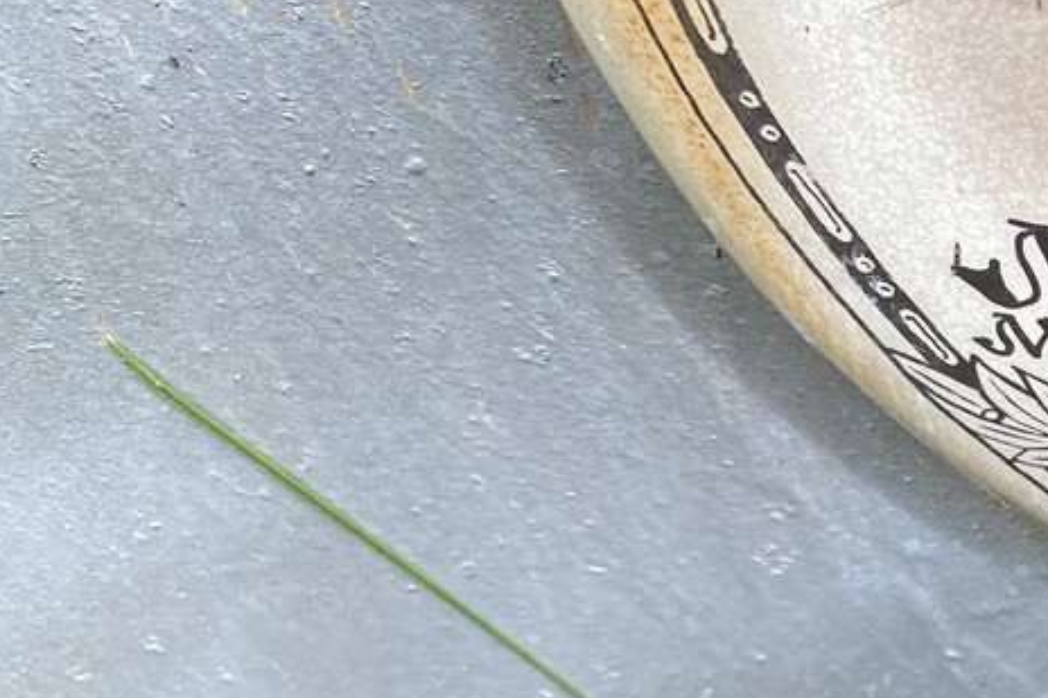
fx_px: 2444
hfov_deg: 20.8
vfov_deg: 16.0
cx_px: 1547
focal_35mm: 84
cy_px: 628
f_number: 1.8
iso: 32
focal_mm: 4.25
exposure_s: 1/236
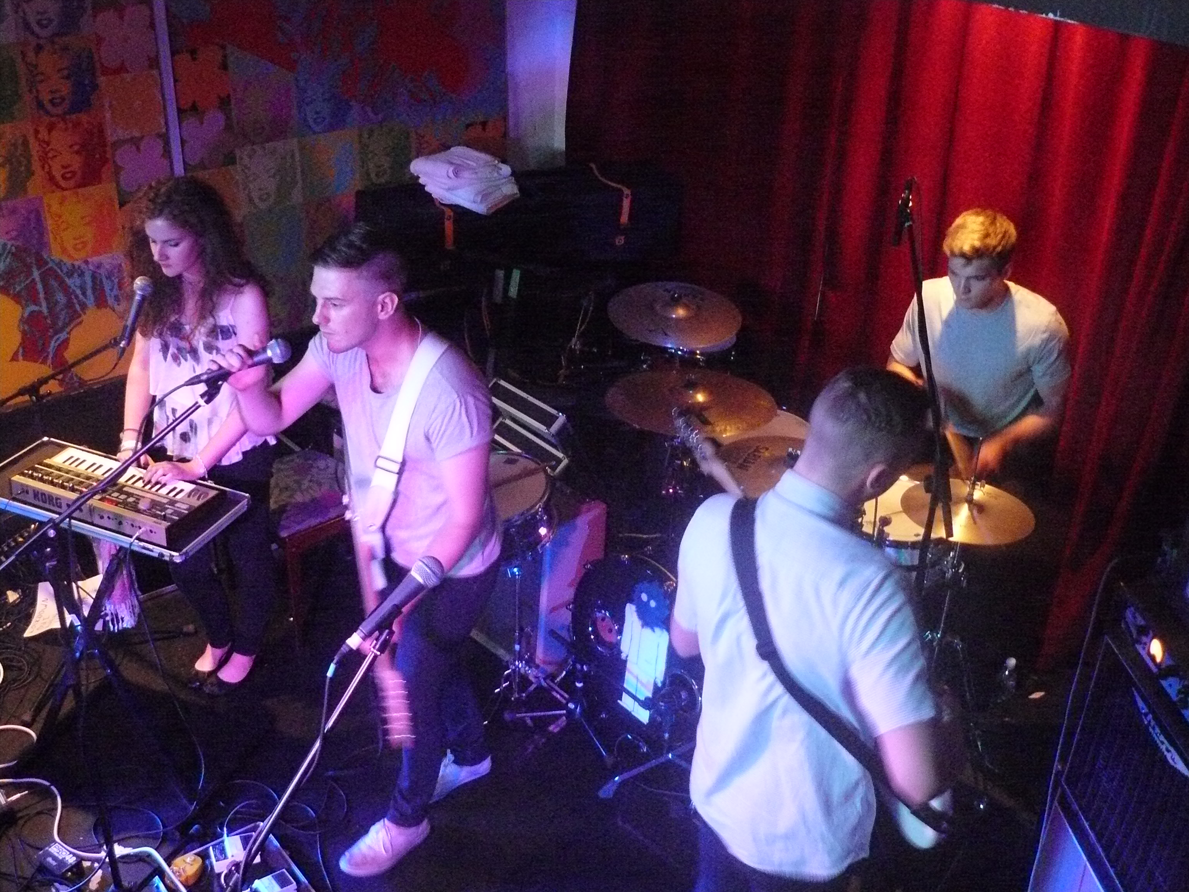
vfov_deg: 39.7
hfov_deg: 51.4
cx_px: 594
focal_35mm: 36
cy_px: 446
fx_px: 1237
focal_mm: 6
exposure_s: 1/15
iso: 800
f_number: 2.8
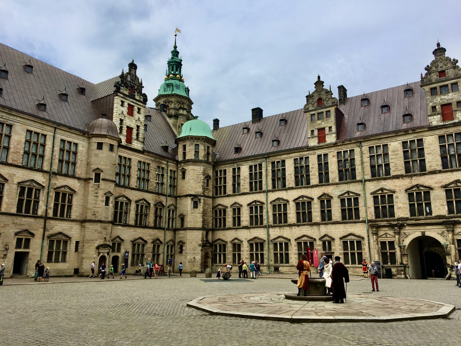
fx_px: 386
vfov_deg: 48.2
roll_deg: -1.1
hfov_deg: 61.7
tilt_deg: +13.1
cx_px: 230
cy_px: 173
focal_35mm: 29
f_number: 2.2
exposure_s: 1/2404
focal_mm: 4.15
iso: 25
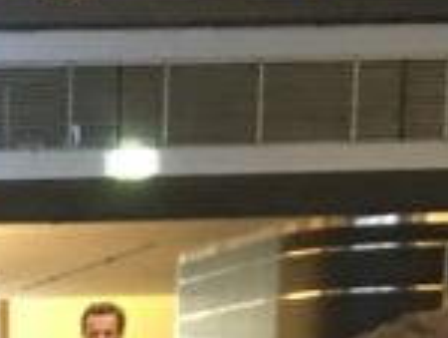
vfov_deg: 9.0
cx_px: -281
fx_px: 1918
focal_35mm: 148
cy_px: 820
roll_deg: +0.0
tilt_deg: -10.3
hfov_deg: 12.5
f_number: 2.2
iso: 100
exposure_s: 1/4
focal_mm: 4.15
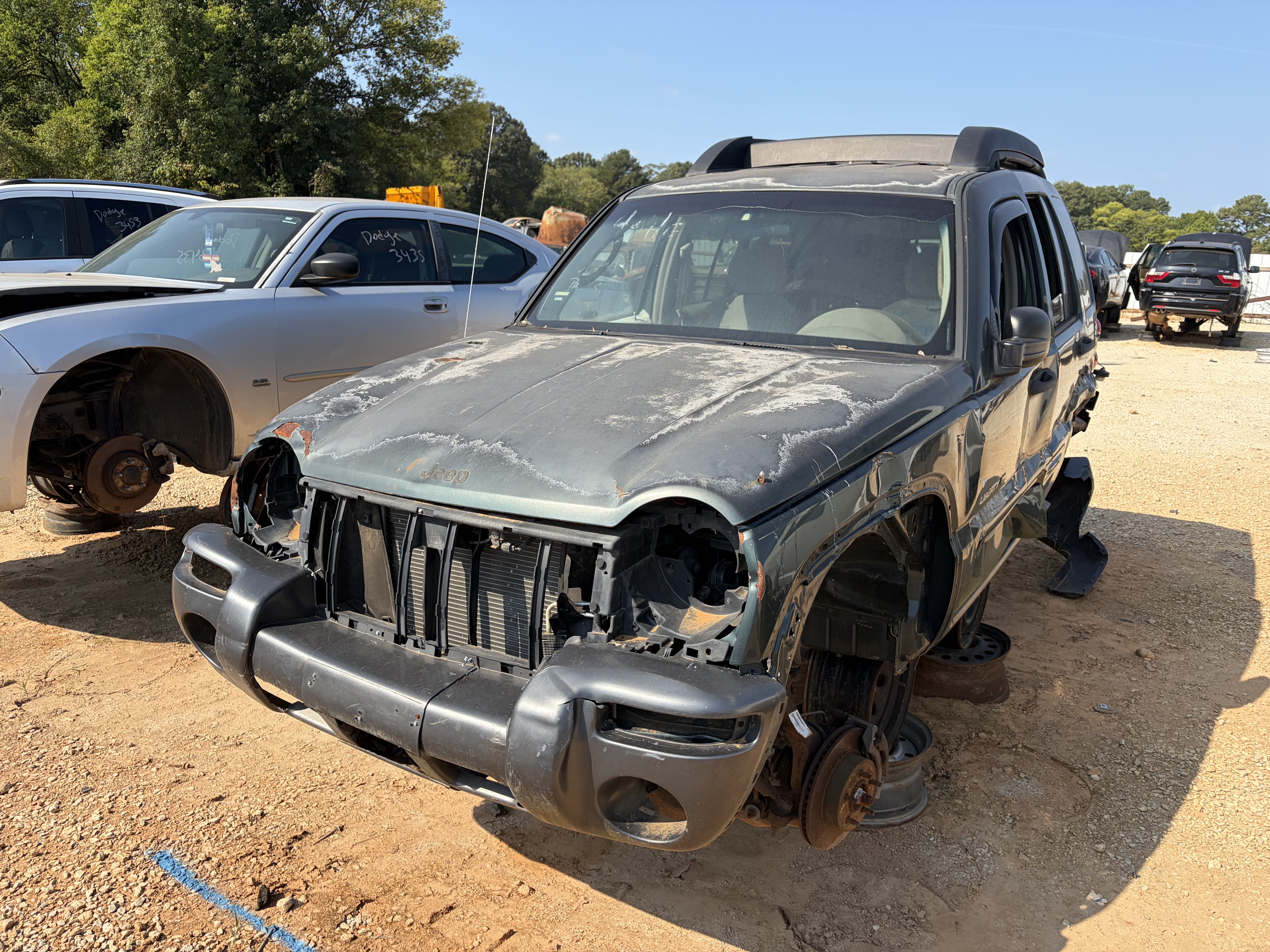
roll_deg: -3.1
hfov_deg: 67.3
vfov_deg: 53.1
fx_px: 954
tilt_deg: -10.8
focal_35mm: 26
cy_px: 476
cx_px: 635
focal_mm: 5.96
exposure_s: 1/2985
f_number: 1.6
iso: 64
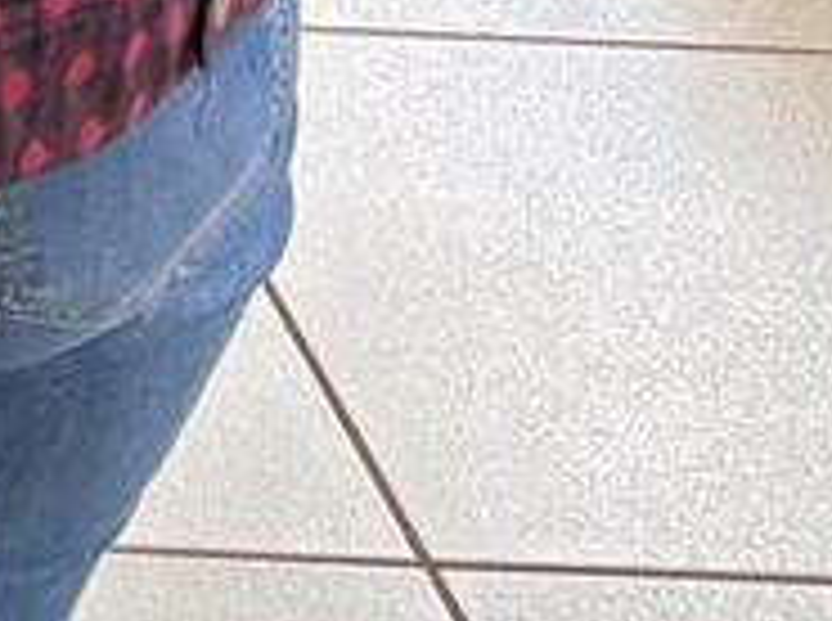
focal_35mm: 169
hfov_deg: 9.5
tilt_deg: -14.0
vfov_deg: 7.5
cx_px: -1538
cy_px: -1382
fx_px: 4054
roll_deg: -0.5
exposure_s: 1/121
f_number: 1.6
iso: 125
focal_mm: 5.96
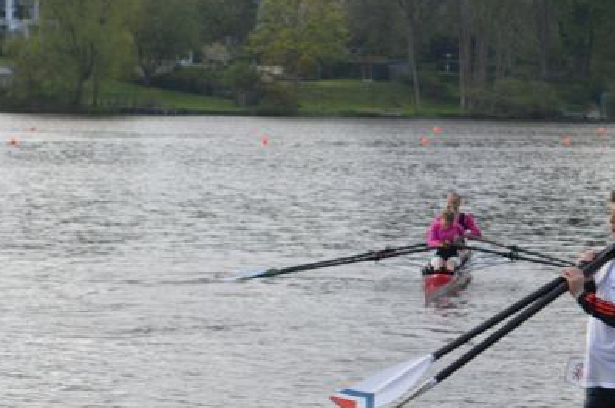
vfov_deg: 8.2
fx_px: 2831
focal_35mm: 166
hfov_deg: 12.4
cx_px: 397
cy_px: 243
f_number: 6.3
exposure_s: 1/160
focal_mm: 55
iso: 100
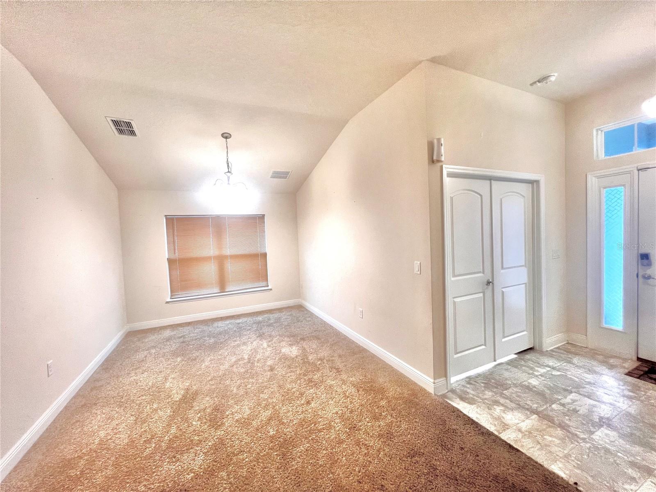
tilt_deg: -3.6
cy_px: 246
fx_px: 246
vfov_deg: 89.9
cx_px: 328
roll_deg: +1.7
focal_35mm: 13
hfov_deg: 106.2
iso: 160
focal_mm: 1.57
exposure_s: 1/60
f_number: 1.8
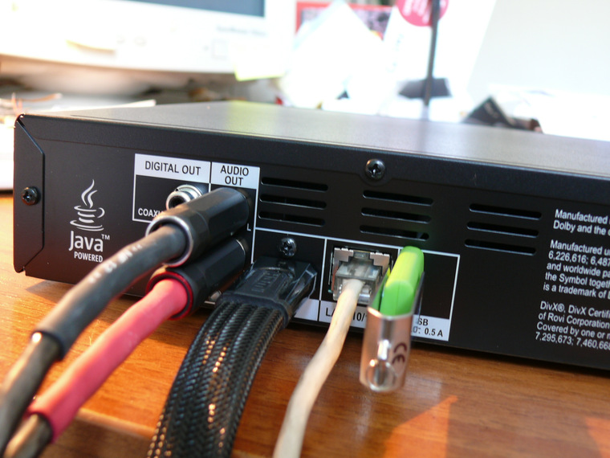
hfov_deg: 45.8
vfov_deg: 35.1
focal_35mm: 41
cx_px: 305
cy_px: 229
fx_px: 722
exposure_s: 1/4
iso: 100
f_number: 2.8
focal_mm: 8.3
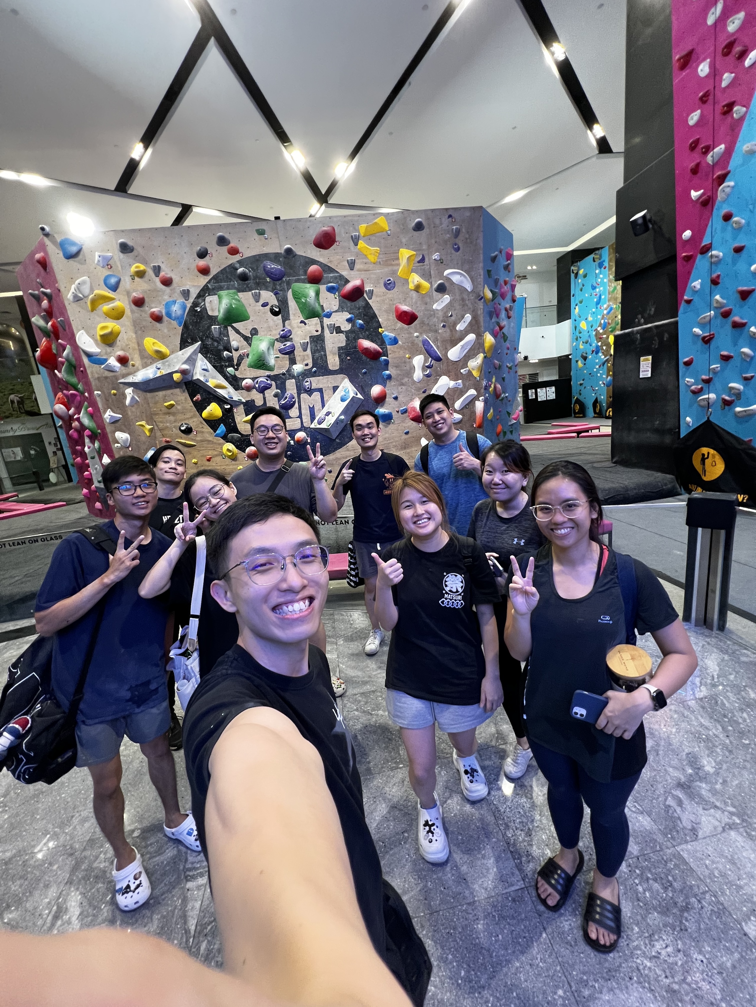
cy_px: 504
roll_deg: +8.0
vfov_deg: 106.2
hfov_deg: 89.9
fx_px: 379
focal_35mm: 13
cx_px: 378
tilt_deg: -13.2
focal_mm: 1.57
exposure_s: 1/50
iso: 160
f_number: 1.8
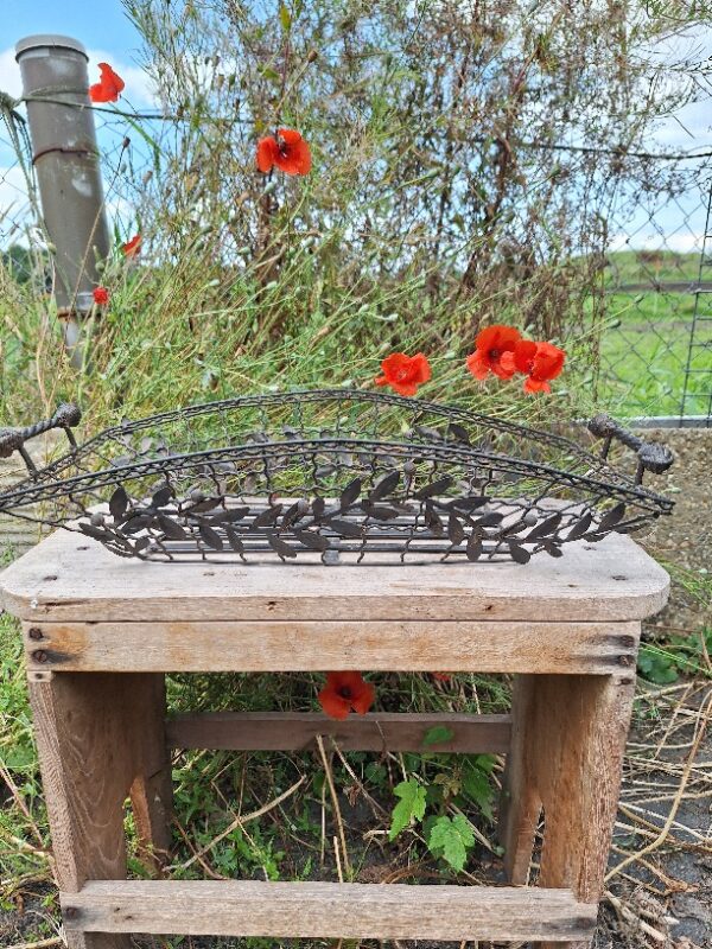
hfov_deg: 58.9
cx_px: 356
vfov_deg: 73.9
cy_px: 474
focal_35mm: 23
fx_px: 631
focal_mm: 5.54
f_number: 1.8
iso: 40
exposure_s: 1/909
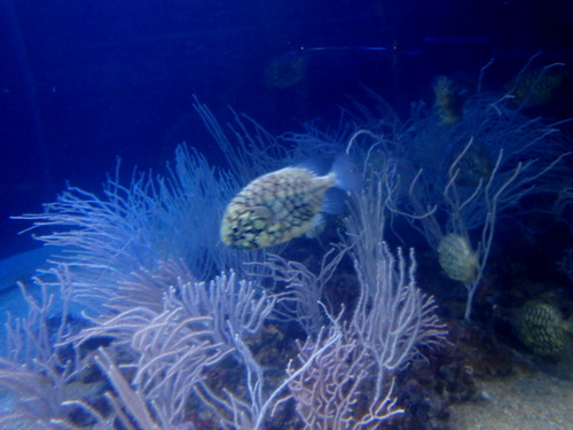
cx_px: 286
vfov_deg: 49.7
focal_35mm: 28
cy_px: 215
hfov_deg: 63.4
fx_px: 463
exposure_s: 1/8
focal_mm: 5
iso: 1000
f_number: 3.9
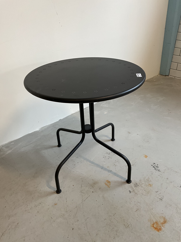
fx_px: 202
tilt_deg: -32.2
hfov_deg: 48.2
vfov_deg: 61.7
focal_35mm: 29
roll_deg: +3.2
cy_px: 121
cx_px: 90
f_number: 1.8
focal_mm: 3
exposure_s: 1/50
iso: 80
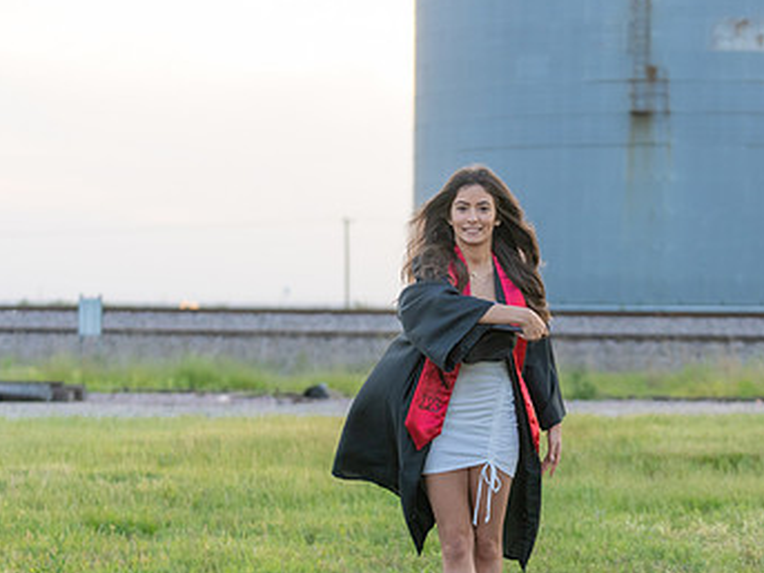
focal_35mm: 118
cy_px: 367
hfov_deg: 16.7
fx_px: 2603
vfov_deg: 12.5
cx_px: 497
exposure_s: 1/1000
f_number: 2.8
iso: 800
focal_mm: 70
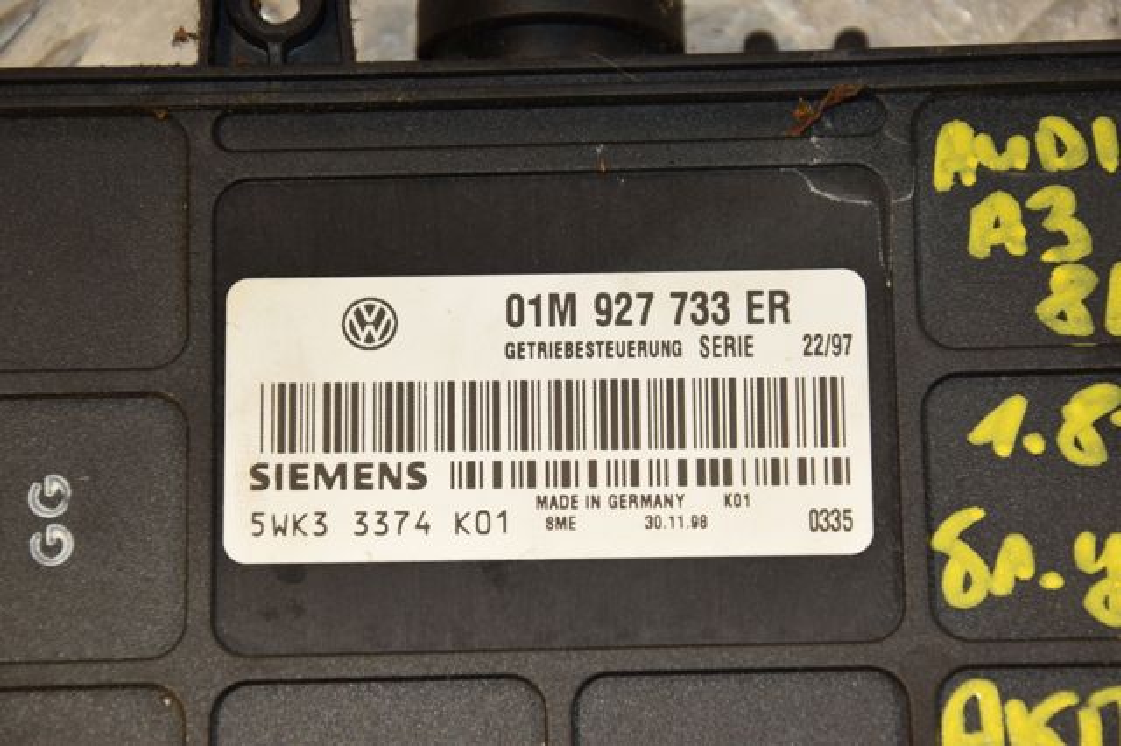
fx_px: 4902
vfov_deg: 8.7
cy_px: 373
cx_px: 560
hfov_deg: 13.0
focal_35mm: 158
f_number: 8
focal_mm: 105
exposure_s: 1/200
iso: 800
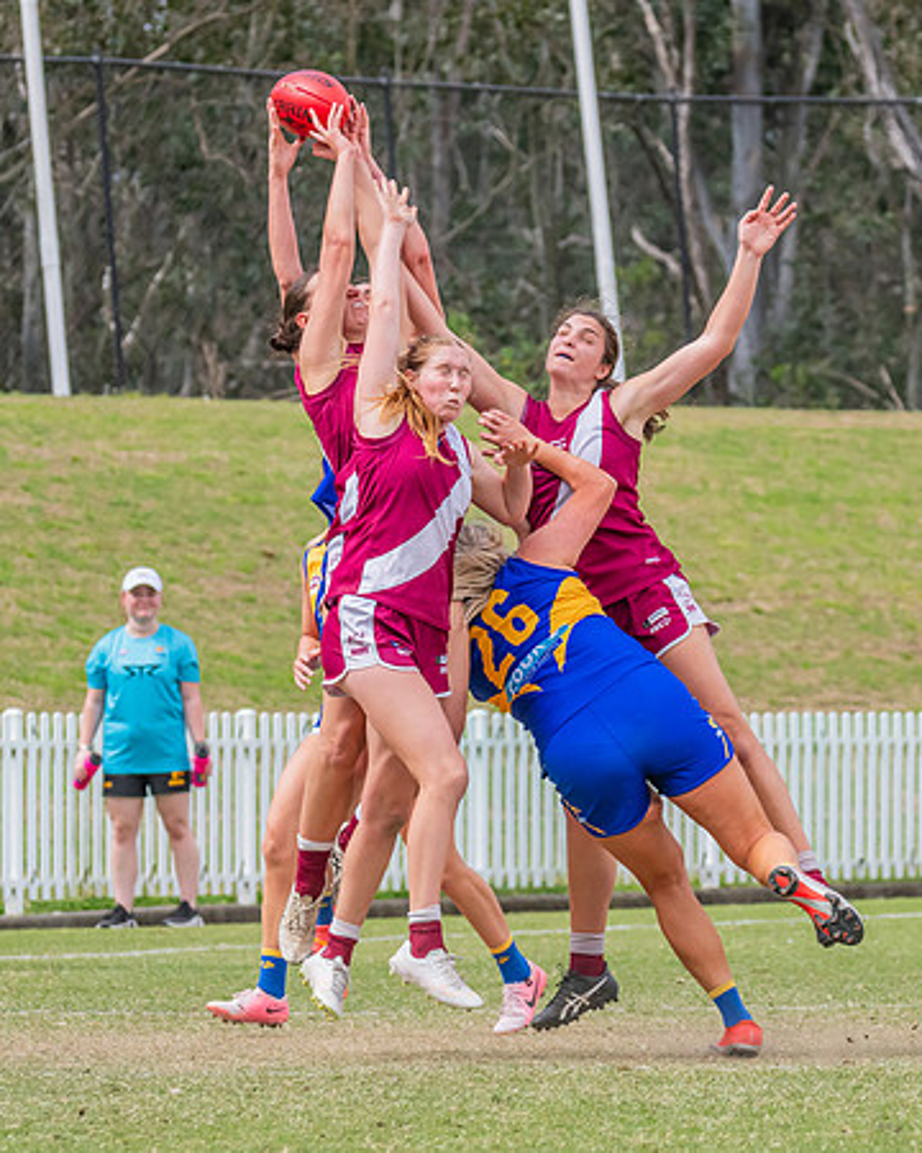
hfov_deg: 4.3
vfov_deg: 5.3
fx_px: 12406
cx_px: 402
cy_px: 537
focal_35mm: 364
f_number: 9
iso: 800
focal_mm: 210
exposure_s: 1/1250
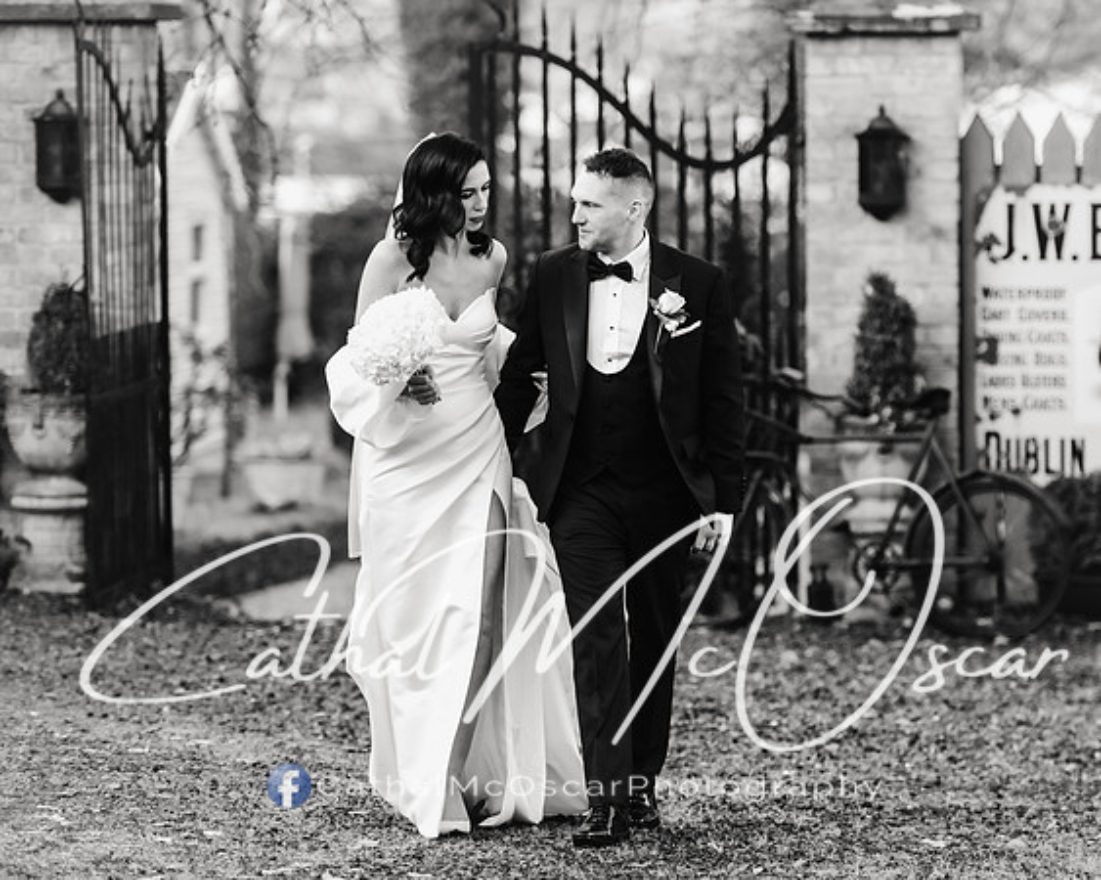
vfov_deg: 8.5
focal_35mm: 181
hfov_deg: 10.6
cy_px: 419
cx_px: 698
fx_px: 5908
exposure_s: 1/250
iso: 1000
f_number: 2.8
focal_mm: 150
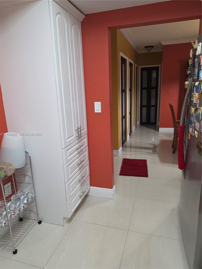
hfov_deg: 58.9
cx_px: 101
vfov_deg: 73.9
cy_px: 134
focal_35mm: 23
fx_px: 179
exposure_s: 1/120
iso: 250
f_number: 1.4
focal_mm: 6.5
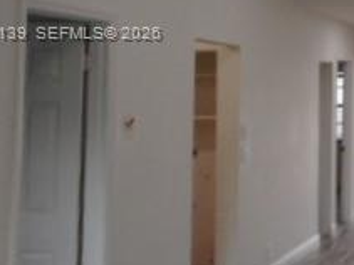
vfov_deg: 19.1
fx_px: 777
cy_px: 34
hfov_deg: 22.7
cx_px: 468
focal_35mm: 76
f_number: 3.7
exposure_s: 1/30
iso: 110
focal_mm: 4.5
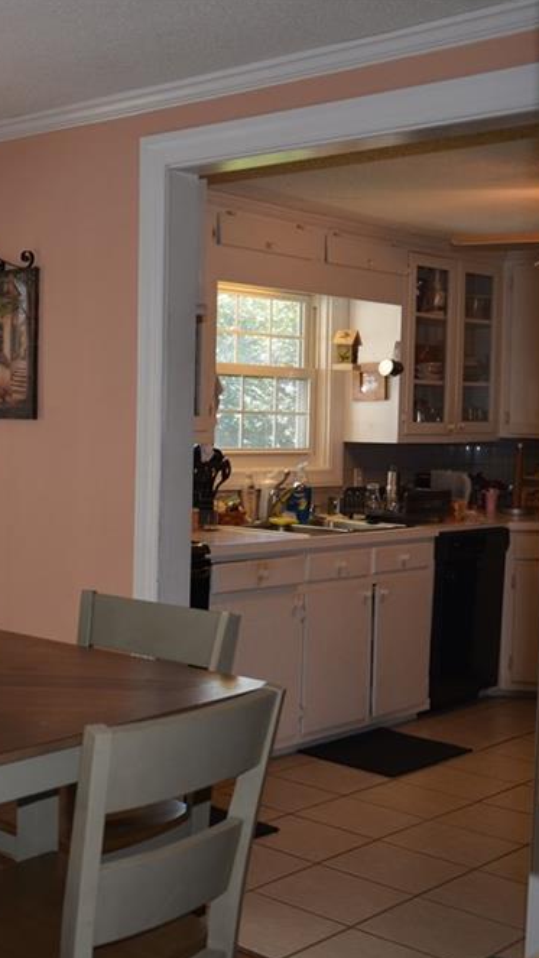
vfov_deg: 40.7
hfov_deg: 22.2
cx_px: -66
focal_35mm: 51
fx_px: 1291
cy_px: 482
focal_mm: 21
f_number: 3.8
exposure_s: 1/125
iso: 320
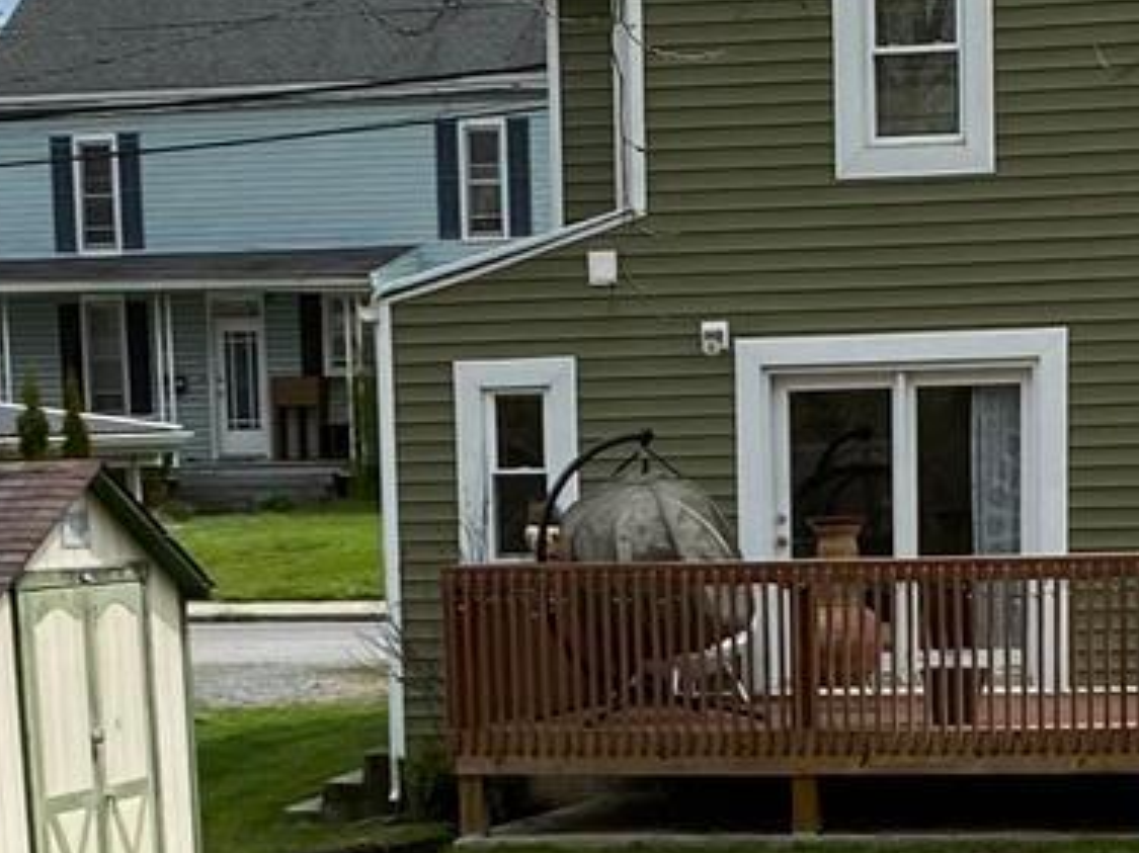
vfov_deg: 10.1
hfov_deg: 13.9
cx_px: 680
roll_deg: +0.7
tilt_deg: -10.1
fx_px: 4671
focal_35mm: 142
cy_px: 1327
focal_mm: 4.25
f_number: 1.8
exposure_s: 1/2315
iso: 32
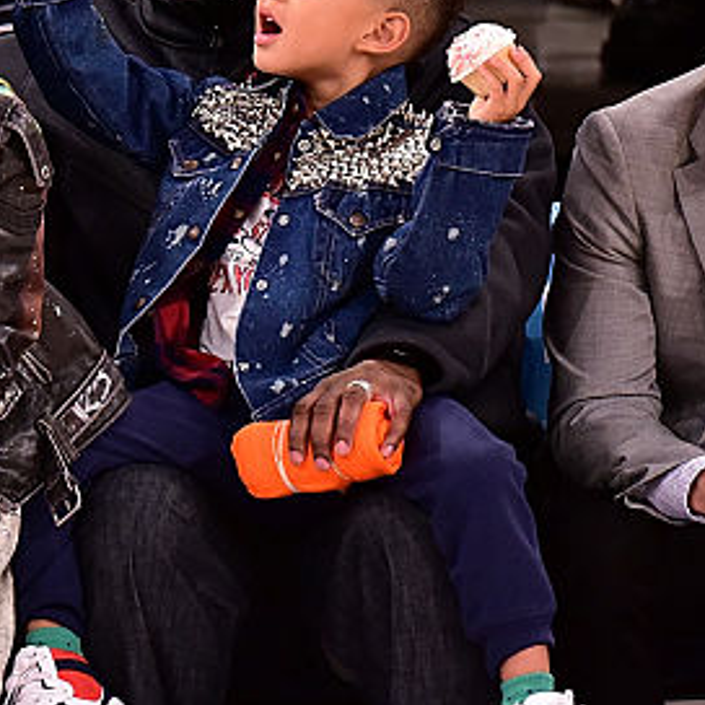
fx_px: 44309
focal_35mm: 1923
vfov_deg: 0.9
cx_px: -446
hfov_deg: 0.9
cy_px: 373
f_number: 4
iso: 1600
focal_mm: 600
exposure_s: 1/350
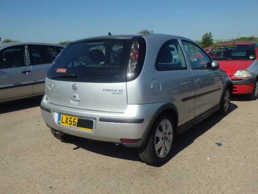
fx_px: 253
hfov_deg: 54.0
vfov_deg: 41.8
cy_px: 97
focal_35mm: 34
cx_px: 129
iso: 200
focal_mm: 6.1
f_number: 13
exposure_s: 1/250
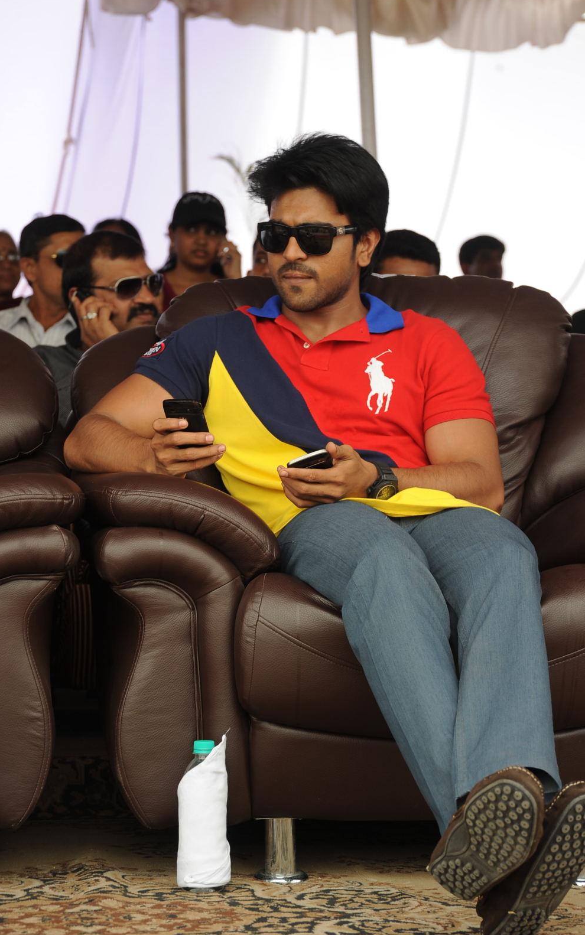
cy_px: 465
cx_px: 276
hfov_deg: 12.5
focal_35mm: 105
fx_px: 2677
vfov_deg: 19.8
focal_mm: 102
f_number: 7.1
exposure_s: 1/125
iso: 400
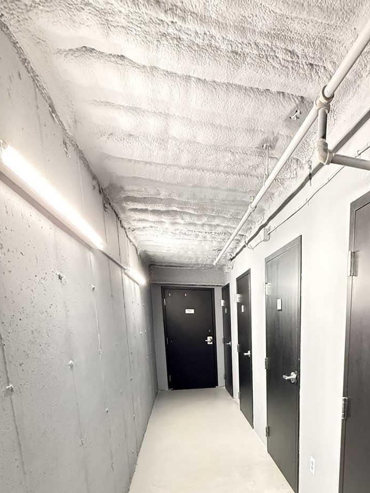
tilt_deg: -12.1
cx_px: 282
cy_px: 389
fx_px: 328
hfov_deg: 55.7
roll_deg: -1.0
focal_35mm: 23
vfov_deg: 67.5
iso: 1000
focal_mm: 2.22
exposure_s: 1/60
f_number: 2.2
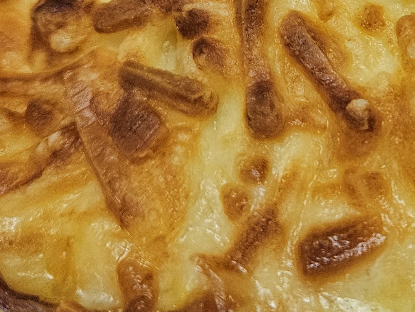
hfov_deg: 24.2
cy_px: -101
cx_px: 300
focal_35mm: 80
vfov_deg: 17.3
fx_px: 959
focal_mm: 5.4
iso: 640
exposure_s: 1/100
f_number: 1.8
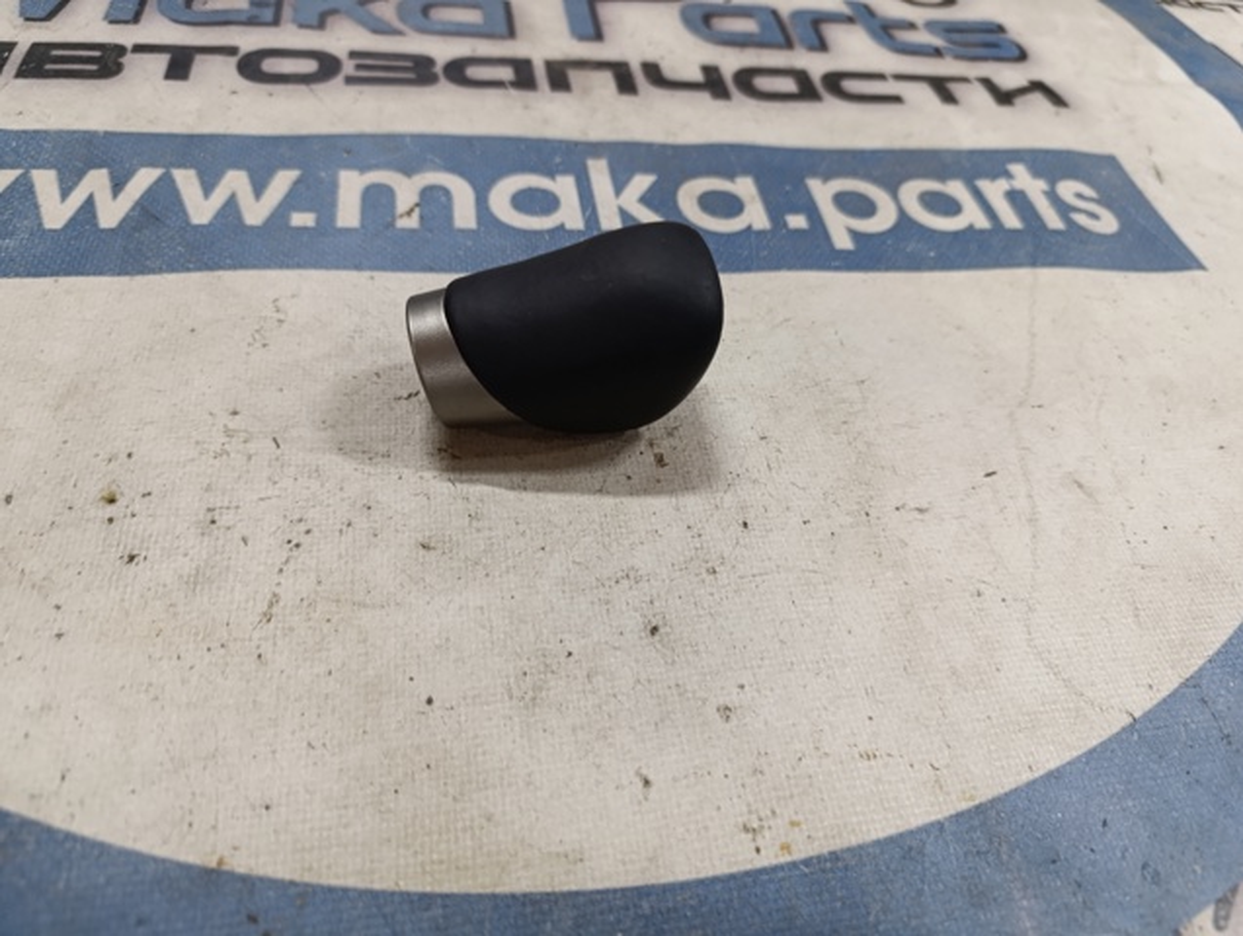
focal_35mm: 23
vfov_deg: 59.0
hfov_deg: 73.8
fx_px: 827
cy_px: 468
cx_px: 622
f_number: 1.6
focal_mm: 6.14
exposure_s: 1/33.3
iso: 1000
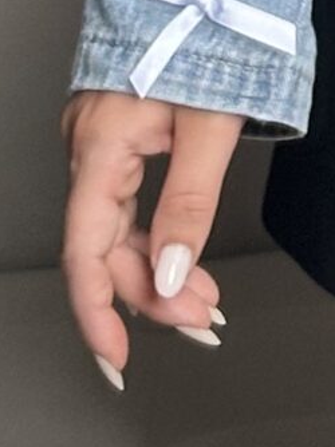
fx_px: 4755
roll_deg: +1.9
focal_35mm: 368
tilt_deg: -13.4
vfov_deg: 5.0
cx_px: 939
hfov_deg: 3.9
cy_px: -1187
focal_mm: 6.86
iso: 80
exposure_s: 1/95
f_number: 1.78
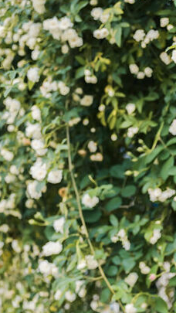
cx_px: 365
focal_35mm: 76
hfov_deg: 13.4
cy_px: 157
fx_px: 630
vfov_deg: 27.9
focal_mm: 28
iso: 100
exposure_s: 1/200
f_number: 2.8
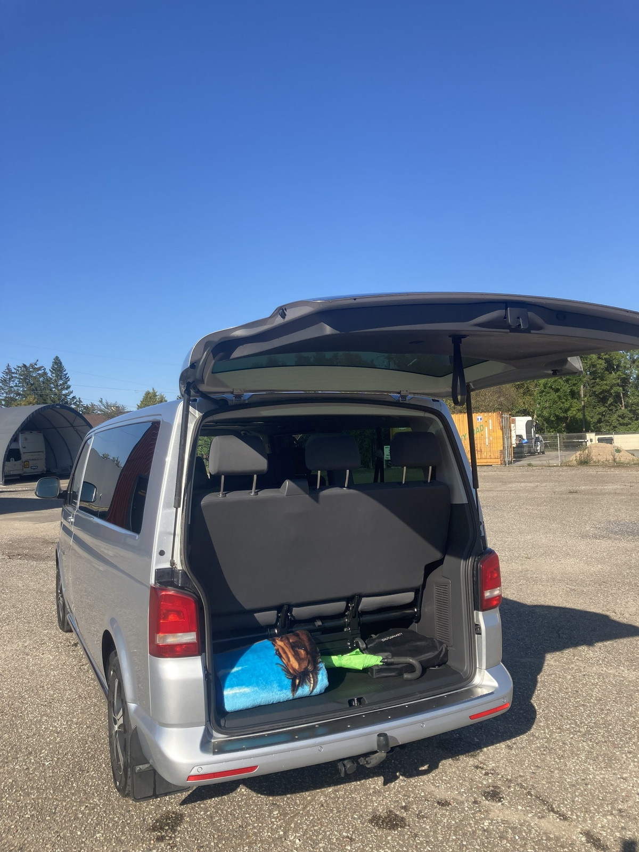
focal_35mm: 28
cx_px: 320
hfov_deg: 49.7
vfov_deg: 63.4
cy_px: 426
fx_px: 689
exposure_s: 1/1412
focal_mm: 3.99
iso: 20
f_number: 1.8
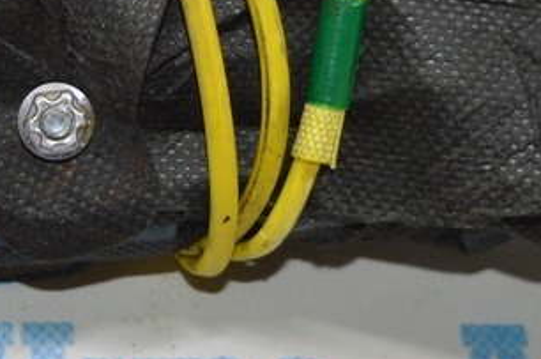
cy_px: -33
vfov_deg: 10.7
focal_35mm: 126
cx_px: 34
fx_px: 1886
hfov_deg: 16.1
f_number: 4
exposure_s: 1/100
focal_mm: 25
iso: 400
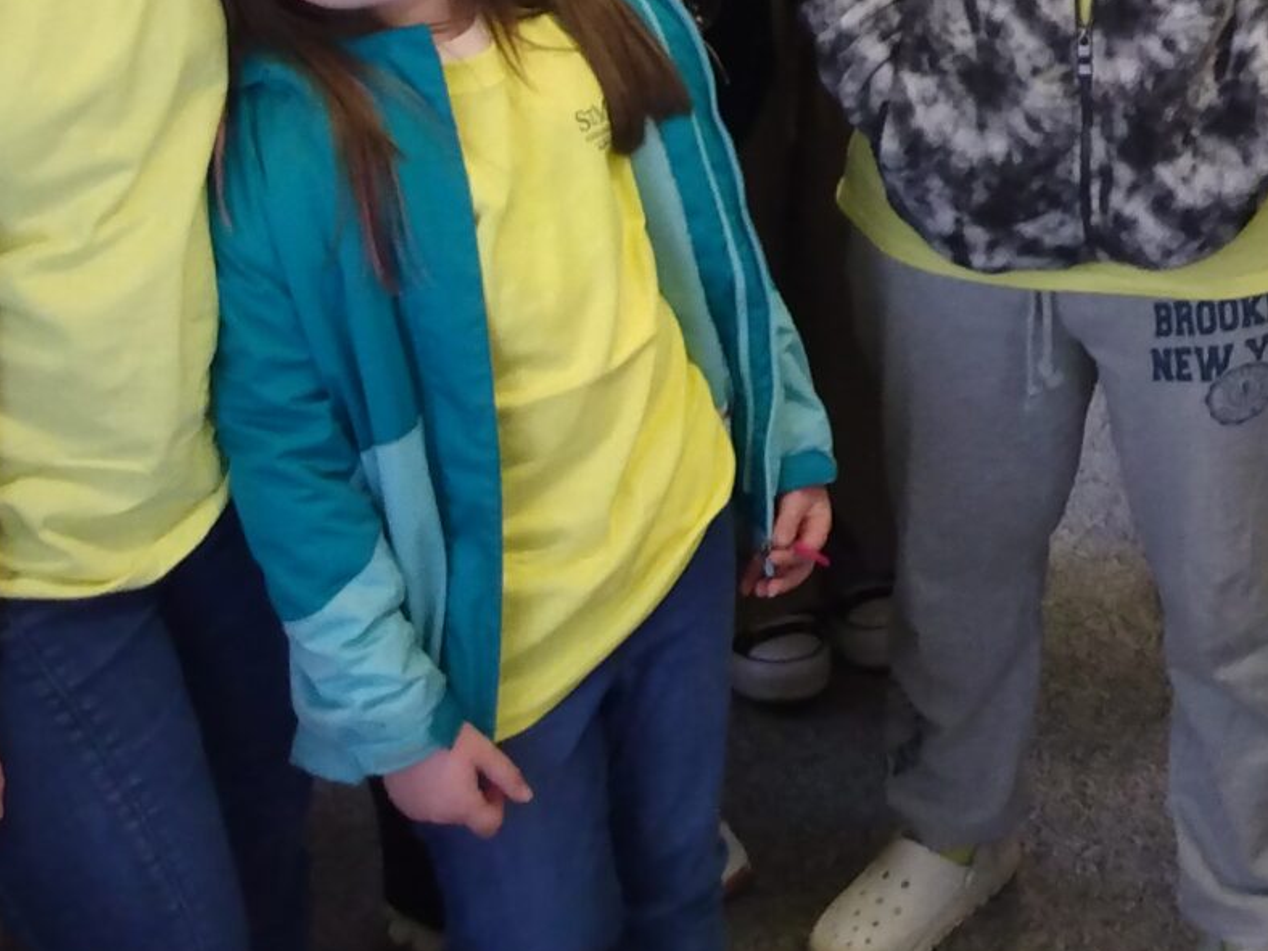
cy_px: -367
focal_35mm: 65
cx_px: 1609
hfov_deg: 25.9
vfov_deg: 20.2
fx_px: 2381
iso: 313
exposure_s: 1/30
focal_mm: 3.54
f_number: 2
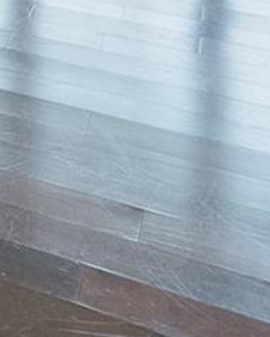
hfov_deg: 11.3
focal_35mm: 96
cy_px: -415
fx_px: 959
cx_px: -494
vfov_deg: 14.7
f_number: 9
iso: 640
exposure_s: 1/100
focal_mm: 12
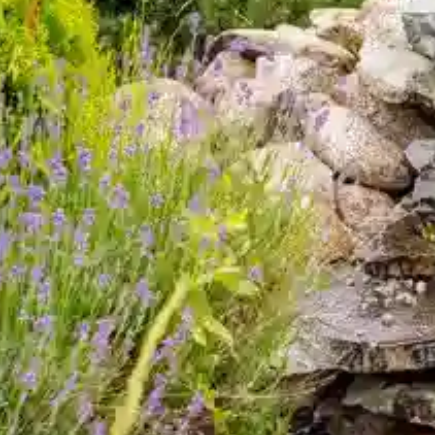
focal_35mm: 181
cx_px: 449
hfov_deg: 9.6
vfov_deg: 9.7
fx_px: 2573
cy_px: 249
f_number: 4.5
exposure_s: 1/250
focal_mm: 50
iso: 500
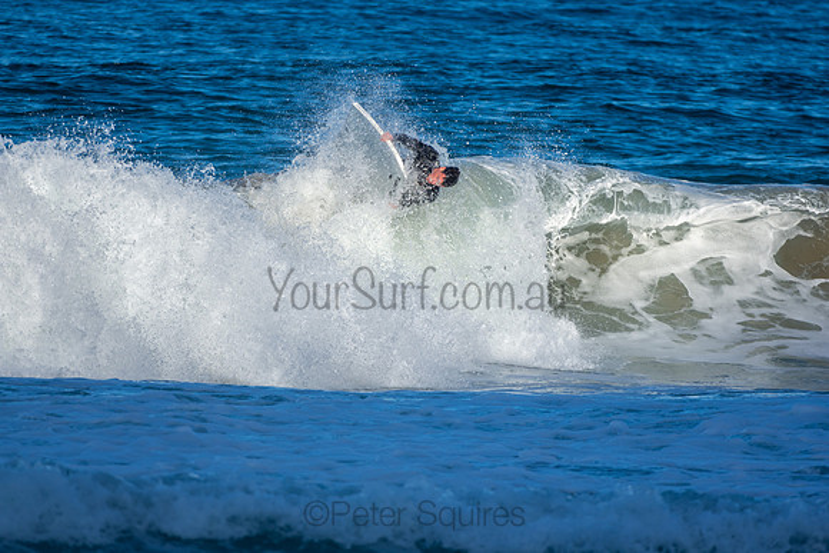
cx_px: 414
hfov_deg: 2.7
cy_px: 276
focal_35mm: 750
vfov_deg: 1.8
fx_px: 17274
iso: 110
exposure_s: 1/1000
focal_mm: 500
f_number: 5.6
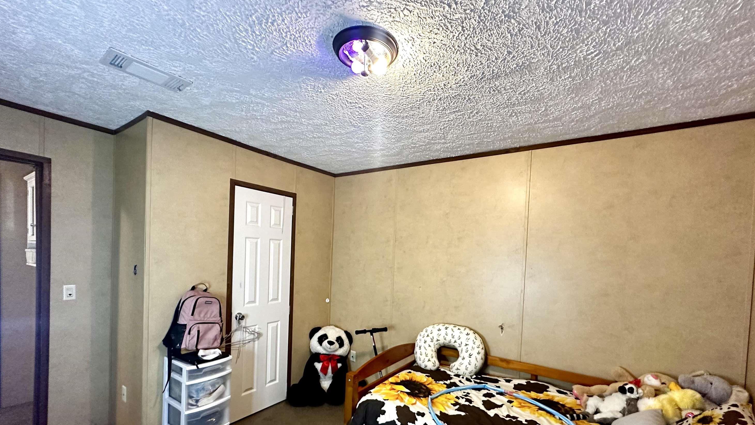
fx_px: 320
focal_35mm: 16
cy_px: 264
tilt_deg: -0.8
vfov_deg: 66.1
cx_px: 380
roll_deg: -2.3
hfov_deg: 99.4
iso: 500
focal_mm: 2.22
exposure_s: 1/60
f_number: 2.2
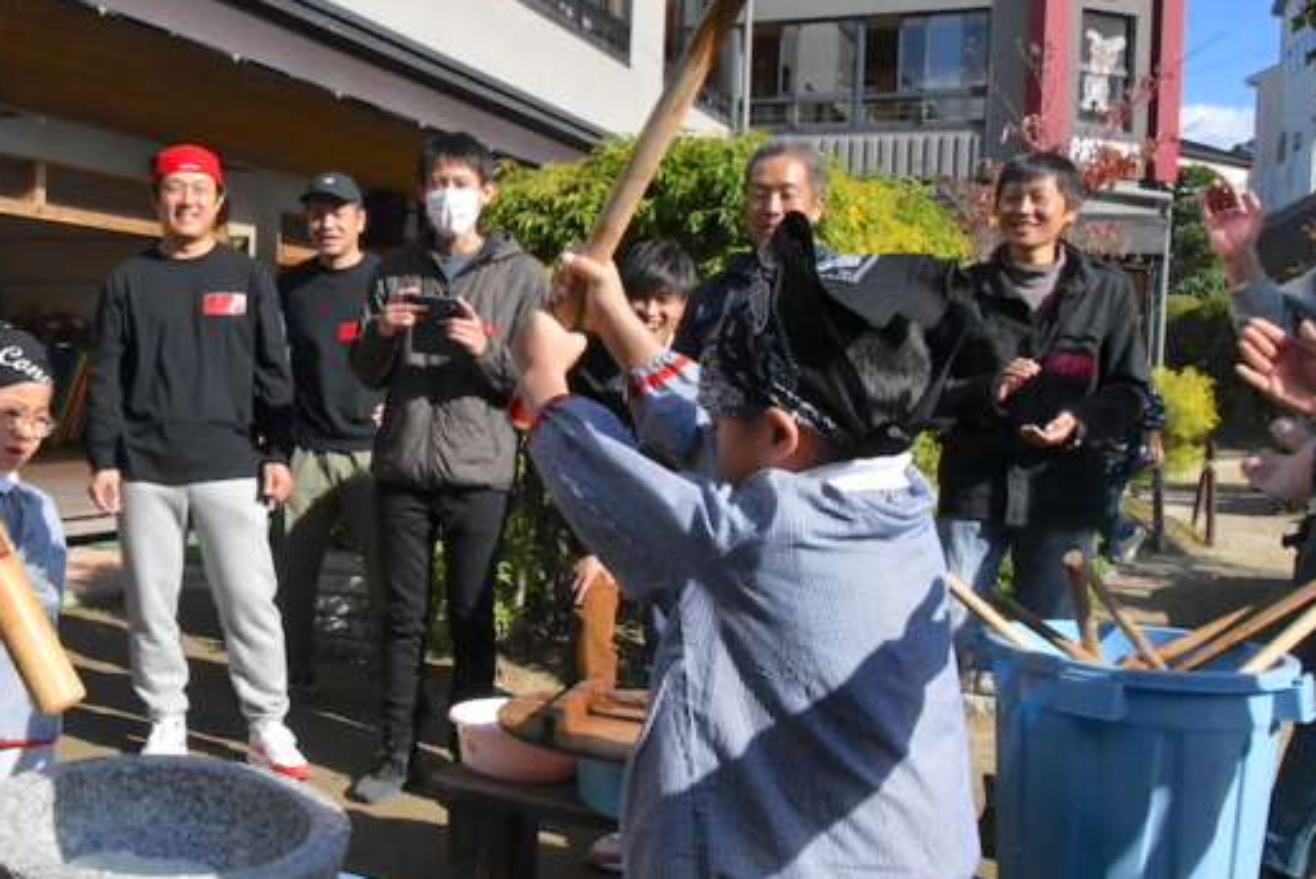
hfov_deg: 46.9
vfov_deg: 33.4
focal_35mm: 40
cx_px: 351
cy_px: 417
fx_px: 1463
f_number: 16
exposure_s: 1/4000
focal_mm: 18
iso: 5000
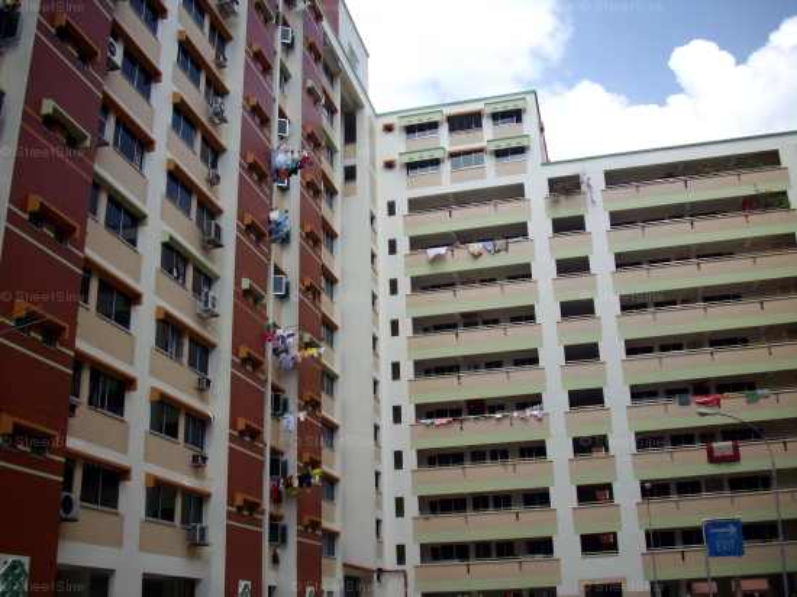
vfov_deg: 38.6
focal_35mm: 37
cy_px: 298
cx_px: 398
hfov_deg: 50.2
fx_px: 852
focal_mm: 6.2
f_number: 5.6
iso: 80
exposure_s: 1/200
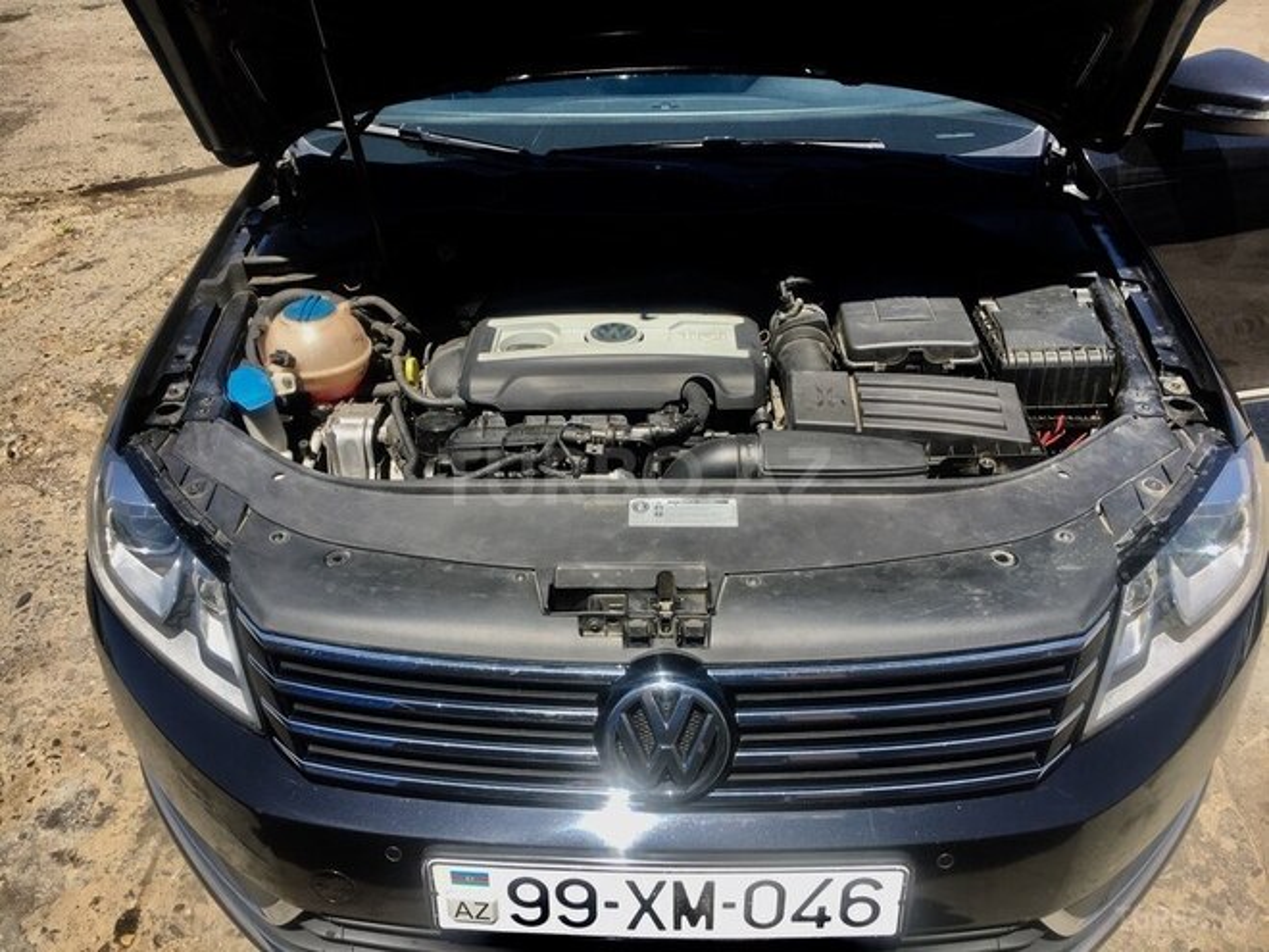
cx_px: 634
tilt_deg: -36.3
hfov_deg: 61.7
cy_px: 476
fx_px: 1063
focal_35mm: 29
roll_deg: +1.5
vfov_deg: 48.2
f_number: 2.2
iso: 25
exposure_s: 1/864
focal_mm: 4.15
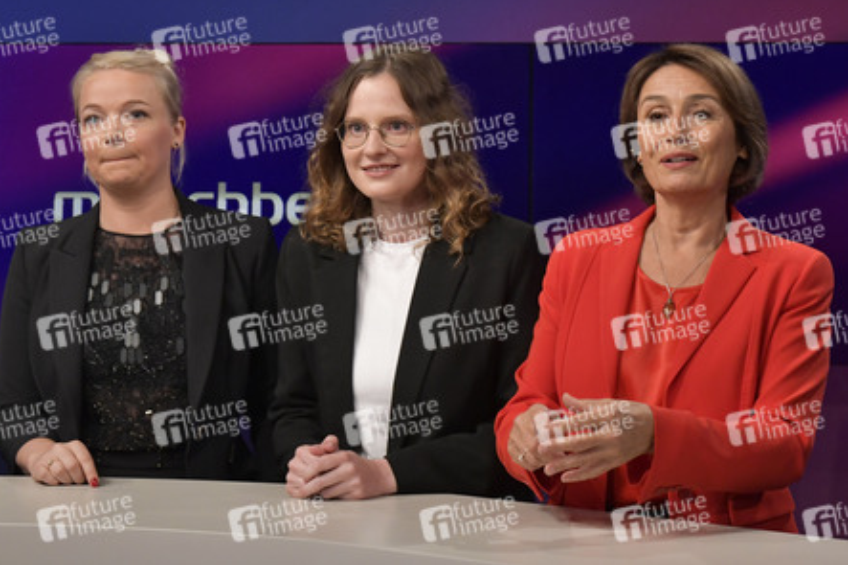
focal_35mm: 57
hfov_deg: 35.1
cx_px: 418
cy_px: 280
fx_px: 1342
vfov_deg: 23.8
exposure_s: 1/200
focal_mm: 56
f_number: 6.3
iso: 2500
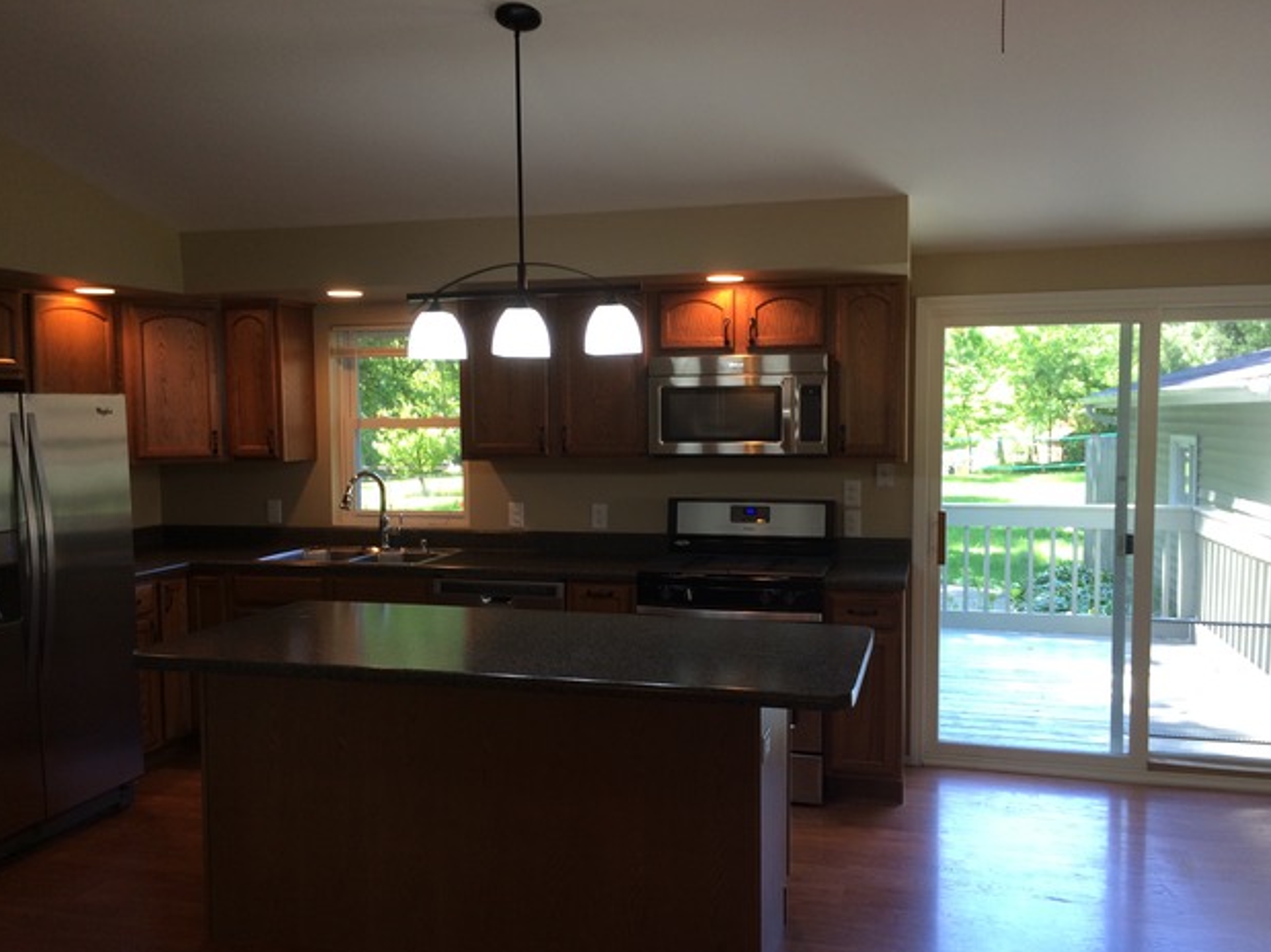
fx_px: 1101
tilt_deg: -4.0
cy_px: 490
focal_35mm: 30
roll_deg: +0.3
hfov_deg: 60.0
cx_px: 645
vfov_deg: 46.8
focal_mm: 4.15
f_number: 2.2
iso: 40
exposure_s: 1/40
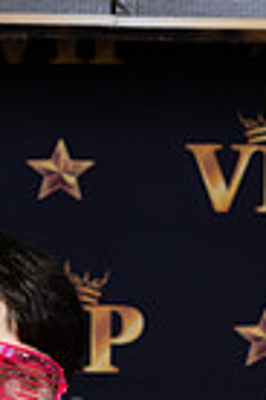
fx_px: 2748
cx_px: -26
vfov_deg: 8.1
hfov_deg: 5.5
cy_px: 646
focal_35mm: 248
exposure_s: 1/125
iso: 320
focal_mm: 76
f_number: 8
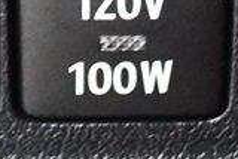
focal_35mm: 307
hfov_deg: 6.7
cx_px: 61
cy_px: -19
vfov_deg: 4.5
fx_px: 2031
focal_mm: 32
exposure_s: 1/30
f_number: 4.8
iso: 12800
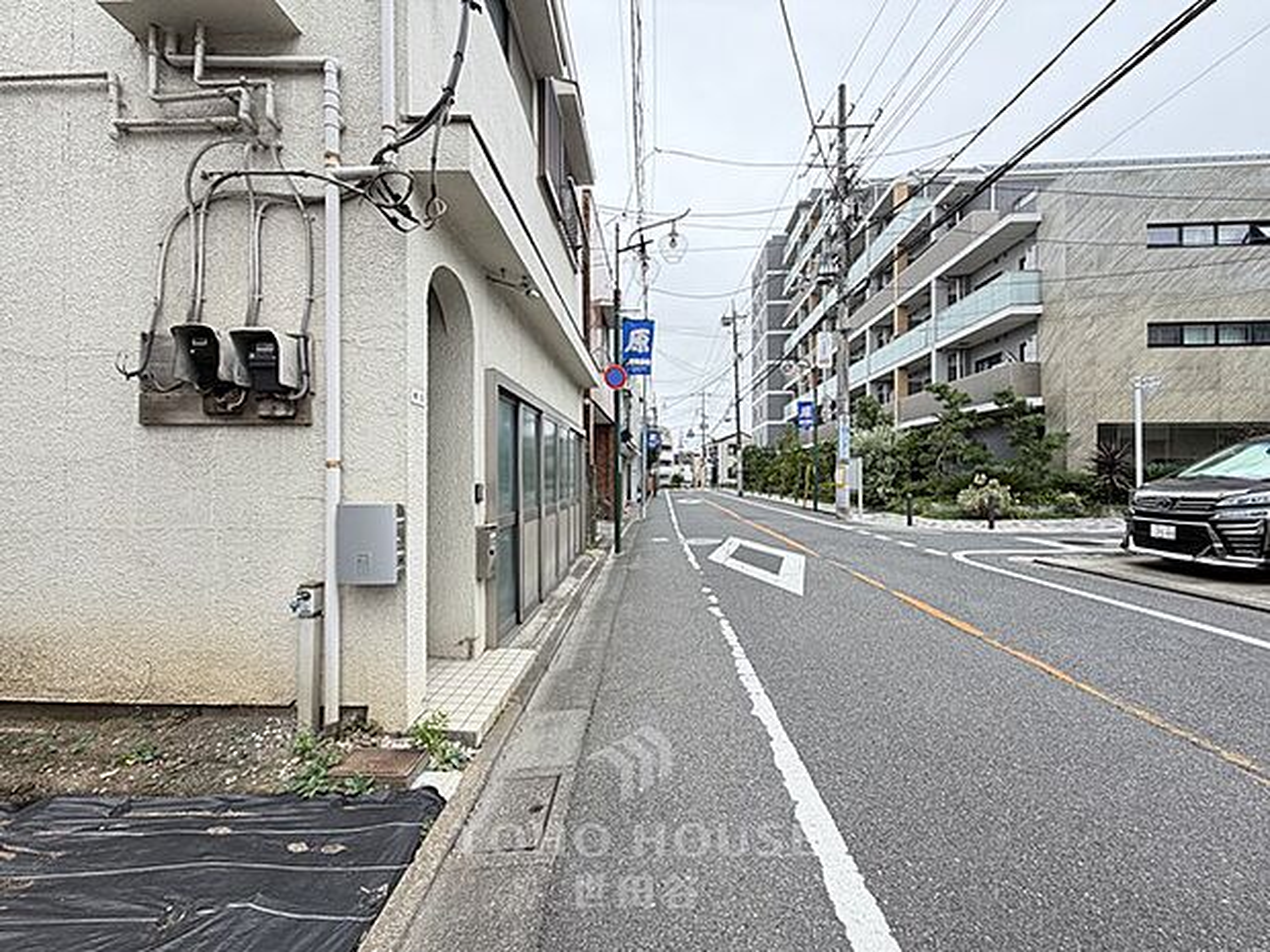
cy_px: 476
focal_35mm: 14
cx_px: 635
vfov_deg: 85.7
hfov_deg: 102.1
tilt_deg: +0.5
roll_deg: +0.9
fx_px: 514
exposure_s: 1/121
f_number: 2.2
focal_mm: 2.22
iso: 80
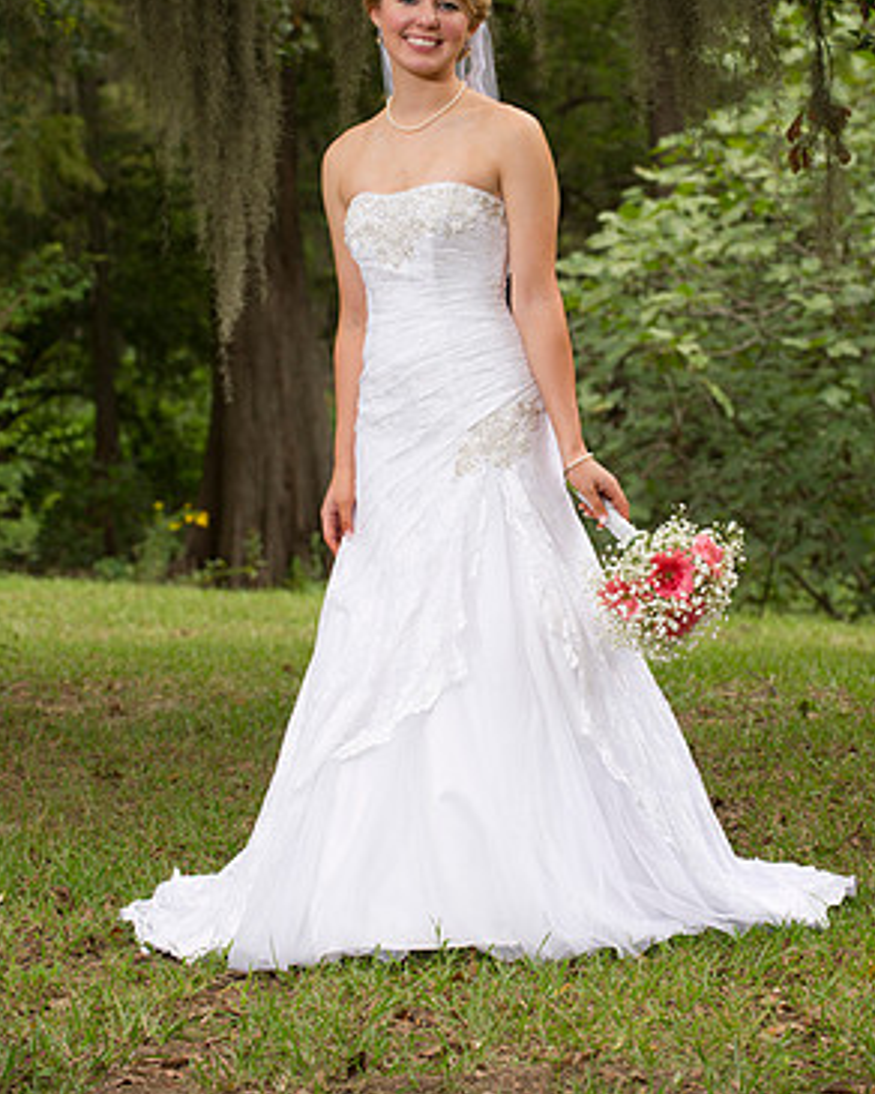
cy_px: 435
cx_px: 436
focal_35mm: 134
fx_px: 4338
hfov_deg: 11.5
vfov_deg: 14.4
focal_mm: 116
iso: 500
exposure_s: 1/125
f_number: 6.3
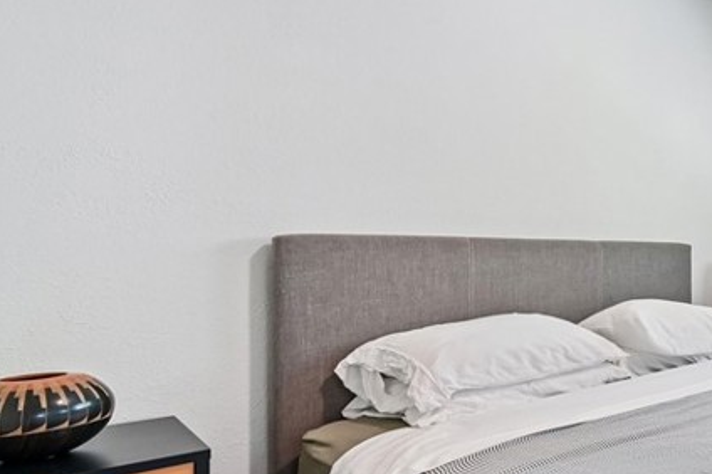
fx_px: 573
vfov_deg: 44.8
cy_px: 259
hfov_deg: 45.6
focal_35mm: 29
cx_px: 801
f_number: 8
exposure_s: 1/2.5
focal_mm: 12
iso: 250
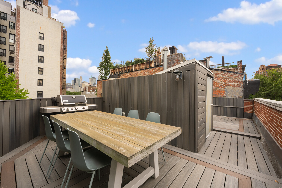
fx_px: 110
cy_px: 94
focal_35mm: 14
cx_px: 141
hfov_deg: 104.3
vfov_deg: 81.2
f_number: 11
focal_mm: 14
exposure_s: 1/100
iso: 640
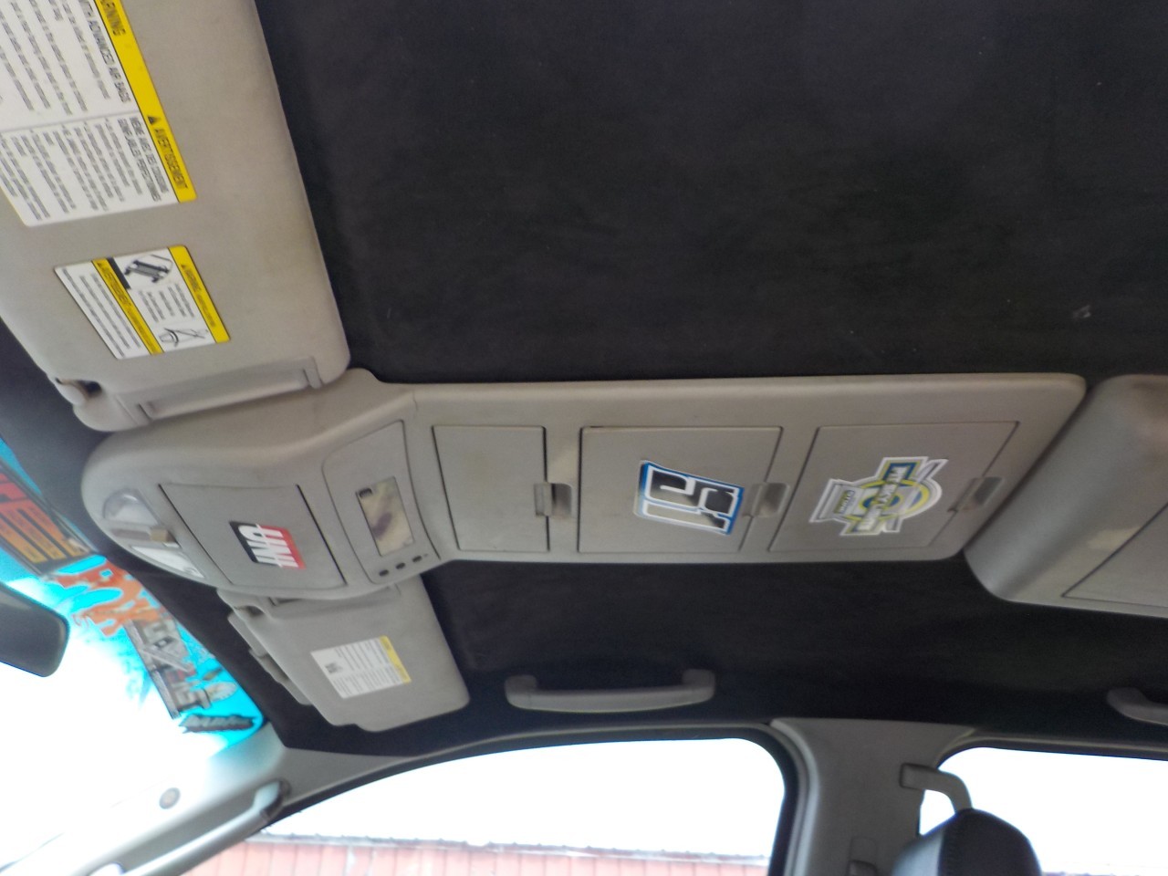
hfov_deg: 60.0
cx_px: 584
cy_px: 438
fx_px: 1012
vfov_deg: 46.8
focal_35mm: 30
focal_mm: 4.1
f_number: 3.3
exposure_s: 1/40
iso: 125
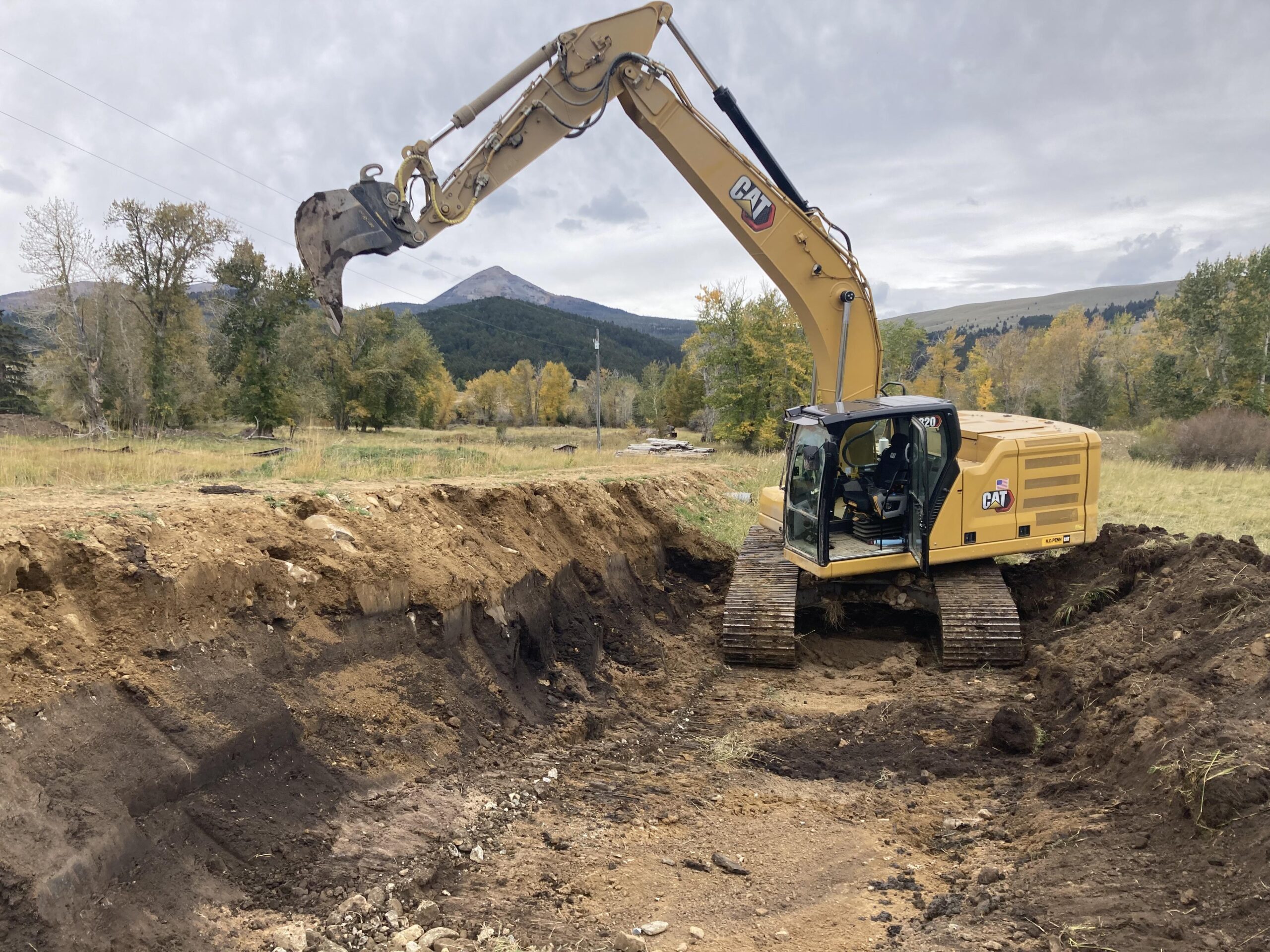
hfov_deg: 63.4
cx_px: 635
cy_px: 476
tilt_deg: -1.4
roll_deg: +1.2
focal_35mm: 28
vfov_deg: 49.7
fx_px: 1027
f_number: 1.8
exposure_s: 1/1104
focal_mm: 3.99
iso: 20
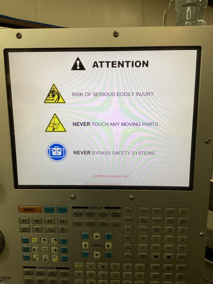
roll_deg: +0.5
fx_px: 254
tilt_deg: -12.1
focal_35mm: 31
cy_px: 142
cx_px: 106
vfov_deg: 58.4
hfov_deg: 45.4
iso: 80
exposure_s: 1/120
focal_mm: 3.3
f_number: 2.4
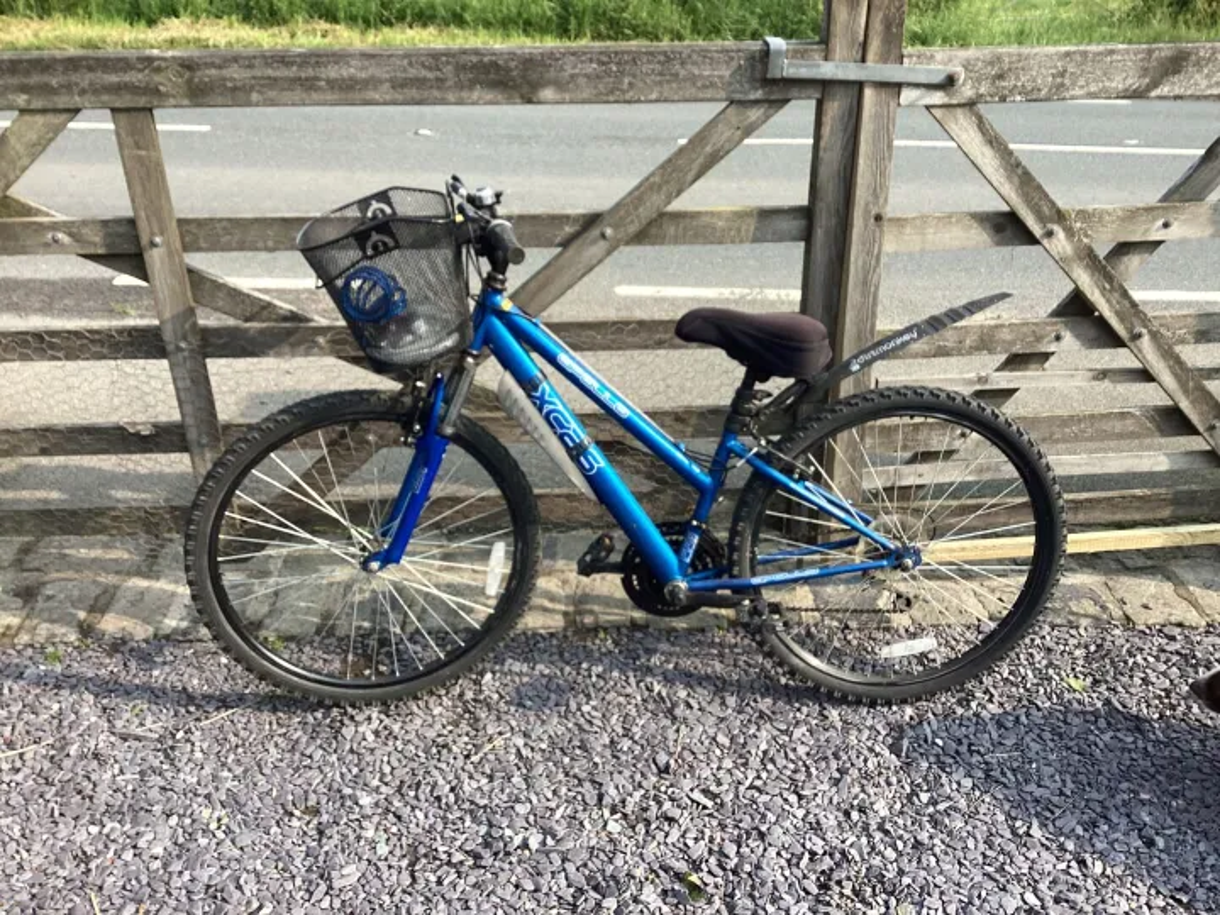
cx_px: 610
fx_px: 1093
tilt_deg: -27.4
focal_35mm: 31
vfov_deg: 45.4
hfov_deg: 58.4
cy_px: 458
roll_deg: +0.3
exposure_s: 1/314
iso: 25
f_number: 2.4
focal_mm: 3.3
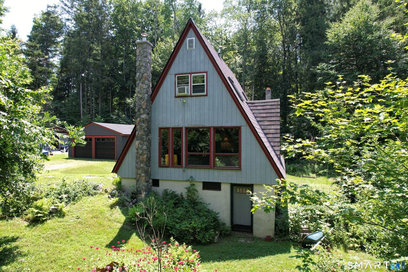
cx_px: 204
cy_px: 136
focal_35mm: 22
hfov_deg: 78.6
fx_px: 249
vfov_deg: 57.2
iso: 100
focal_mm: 8.38
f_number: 2.8
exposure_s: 1/400
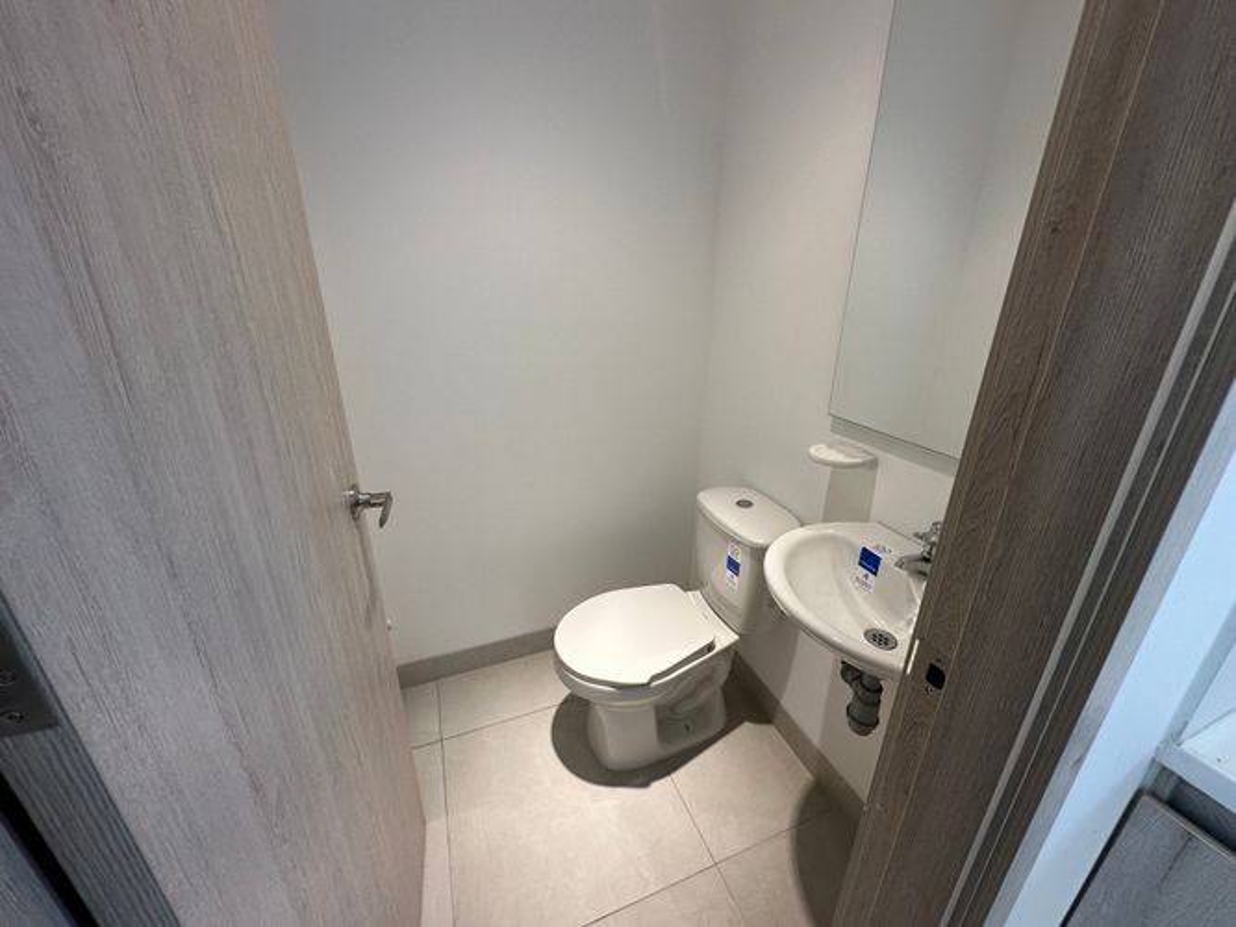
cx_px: 618
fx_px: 500
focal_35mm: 14
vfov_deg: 85.7
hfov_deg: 102.1
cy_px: 464
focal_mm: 2.22
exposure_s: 1/120
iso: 125
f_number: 2.2
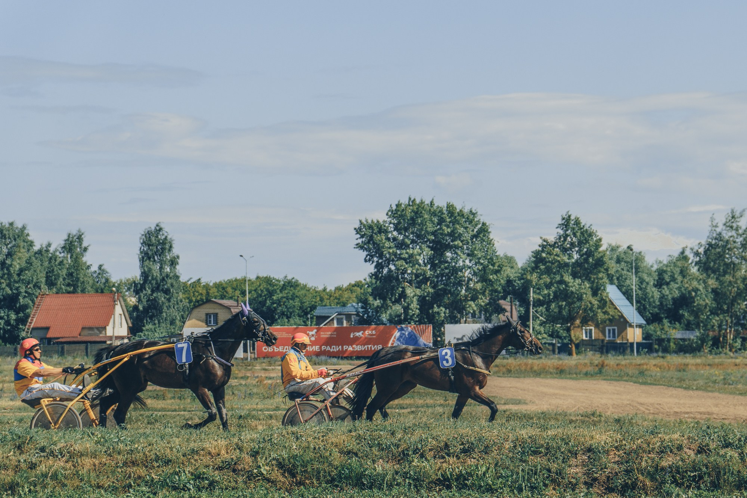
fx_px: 2810
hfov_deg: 15.1
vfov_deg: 10.1
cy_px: 281
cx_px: 478
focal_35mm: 135
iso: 50
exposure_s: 1/1250
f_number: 4.5
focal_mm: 70
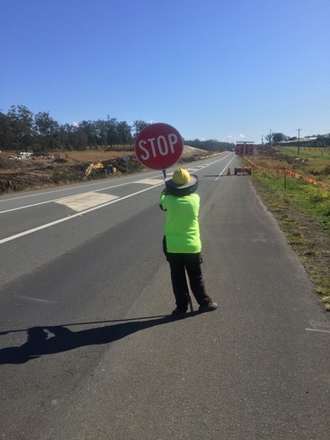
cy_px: 220
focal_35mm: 29
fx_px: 369
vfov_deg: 61.7
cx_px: 165
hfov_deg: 48.2
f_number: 2.2
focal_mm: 4.15
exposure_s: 1/2083
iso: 32
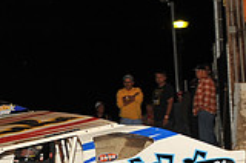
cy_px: 154
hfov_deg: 8.0
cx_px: -95
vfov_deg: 5.4
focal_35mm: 254
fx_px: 1732
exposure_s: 1/320
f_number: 7.1
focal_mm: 70
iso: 500
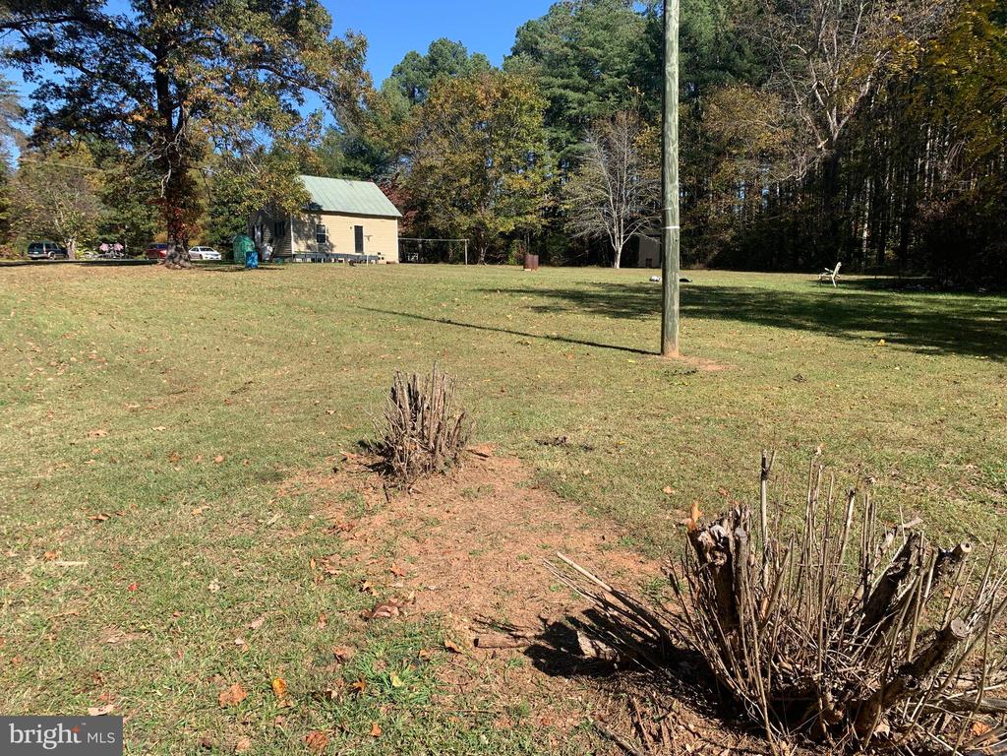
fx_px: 756
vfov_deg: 53.1
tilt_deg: -6.9
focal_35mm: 26
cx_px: 504
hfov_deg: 67.3
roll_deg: +0.6
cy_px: 378
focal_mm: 4.25
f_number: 1.8
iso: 25
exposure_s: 1/1314
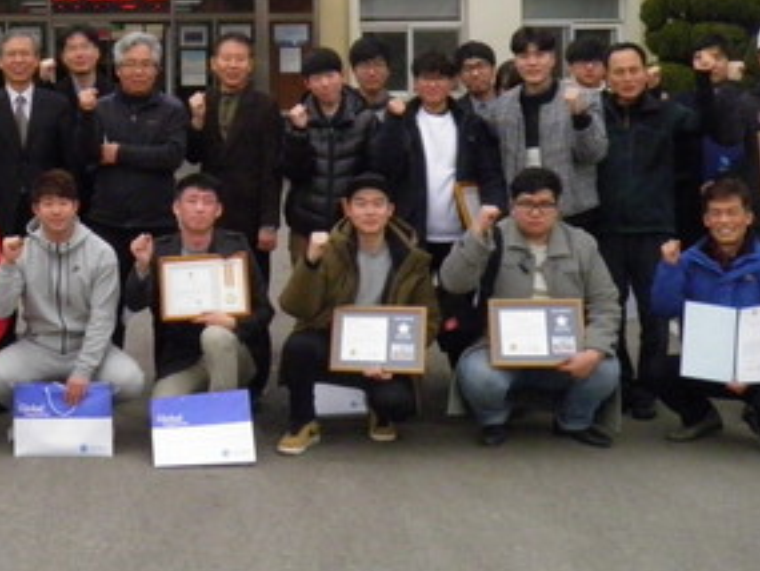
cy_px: 40
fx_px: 1296
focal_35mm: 59
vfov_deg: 24.0
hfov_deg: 31.3
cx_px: 88
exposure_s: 1/400
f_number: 5.7
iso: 400
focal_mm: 4.9
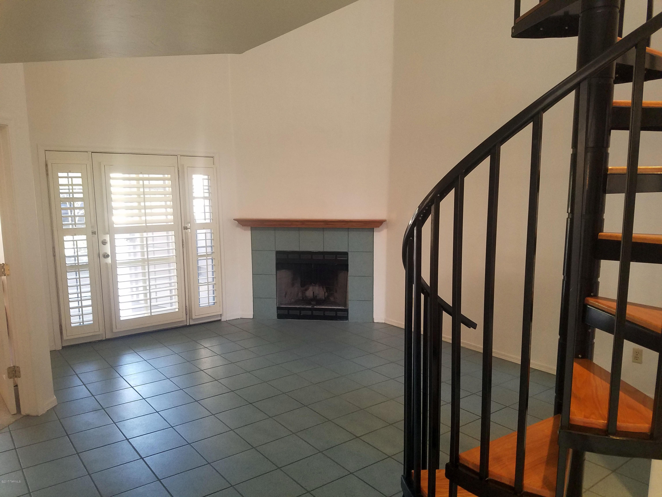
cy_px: 248
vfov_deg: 53.1
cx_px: 331
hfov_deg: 67.3
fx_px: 497
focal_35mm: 26
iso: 160
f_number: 1.7
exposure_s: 1/30
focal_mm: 4.2
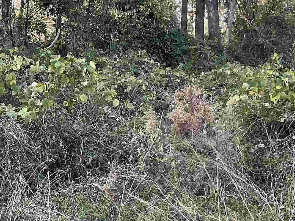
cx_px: -41
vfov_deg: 17.5
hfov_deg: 22.1
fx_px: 707
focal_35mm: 83
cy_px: 16
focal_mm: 3
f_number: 1.8
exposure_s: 1/122
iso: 25
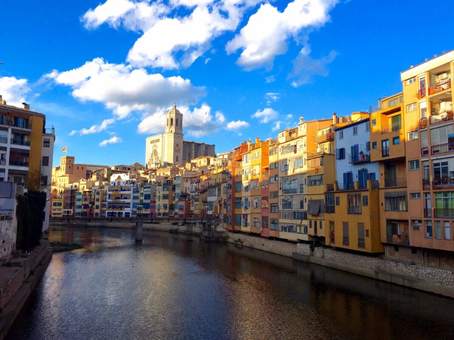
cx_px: 227
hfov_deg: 61.7
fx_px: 380
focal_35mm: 29
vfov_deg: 48.2
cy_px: 170
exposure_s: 1/712
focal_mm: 4.15
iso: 25
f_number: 2.2
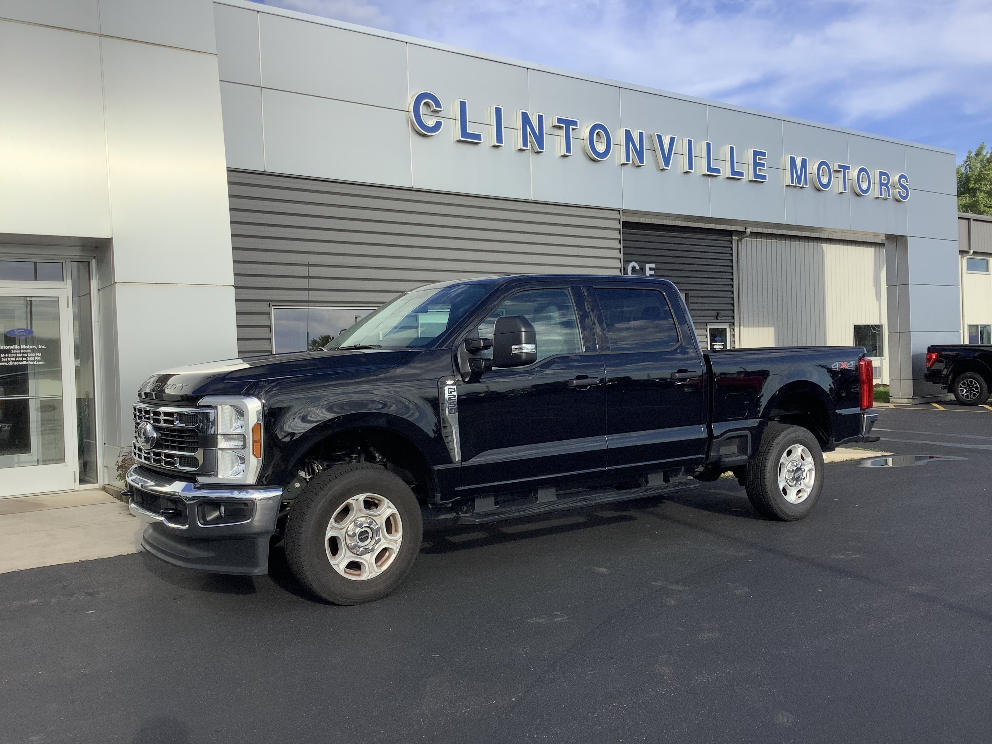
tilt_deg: -0.9
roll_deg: +2.1
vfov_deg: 45.4
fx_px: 888
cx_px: 496
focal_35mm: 31
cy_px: 372
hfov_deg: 58.4
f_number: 2.4
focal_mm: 3.3
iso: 25
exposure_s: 1/1031
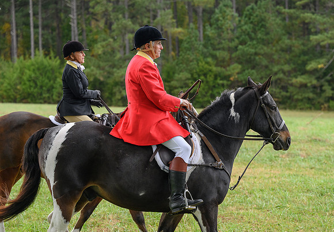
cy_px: 140
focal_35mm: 99
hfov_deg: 20.3
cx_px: 210
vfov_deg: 14.2
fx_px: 933
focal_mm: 80
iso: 800
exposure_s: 1/800
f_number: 3.5
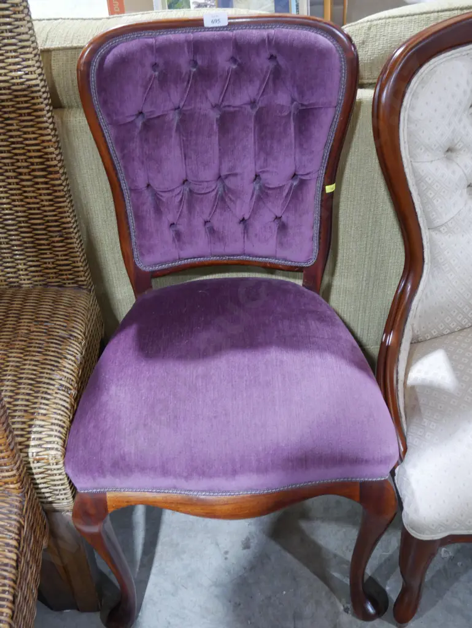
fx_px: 727
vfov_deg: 46.8
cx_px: 236
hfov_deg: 36.0
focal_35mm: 40
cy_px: 314
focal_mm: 20
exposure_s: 1/60
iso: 2000
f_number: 4.5
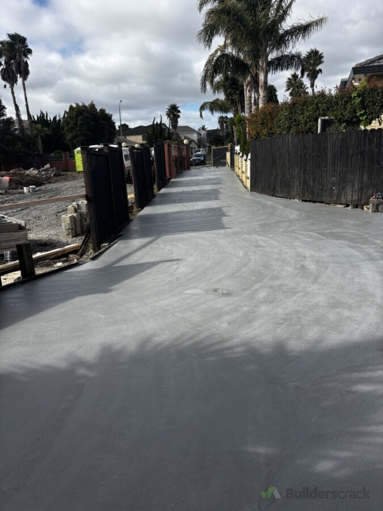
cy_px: 256
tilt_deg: -13.2
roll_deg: +2.1
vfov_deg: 67.3
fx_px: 384
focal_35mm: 26
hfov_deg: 53.1
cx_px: 192
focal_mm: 5.96
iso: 50
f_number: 1.6
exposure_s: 1/1984
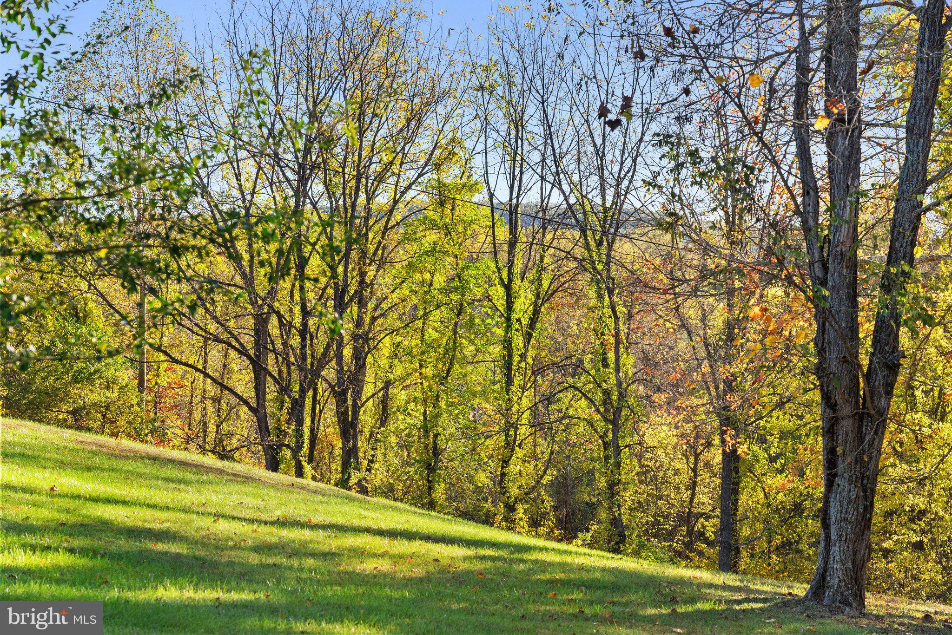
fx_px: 2169
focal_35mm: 82
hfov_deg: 24.8
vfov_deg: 16.7
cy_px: 318
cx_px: 476
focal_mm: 82
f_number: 8
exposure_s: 1/160
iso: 640
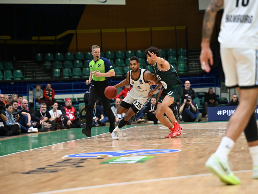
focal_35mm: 141
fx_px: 1051
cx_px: 135
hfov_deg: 14.0
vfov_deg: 10.5
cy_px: 97
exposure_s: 1/800
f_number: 3.5
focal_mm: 130
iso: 1250
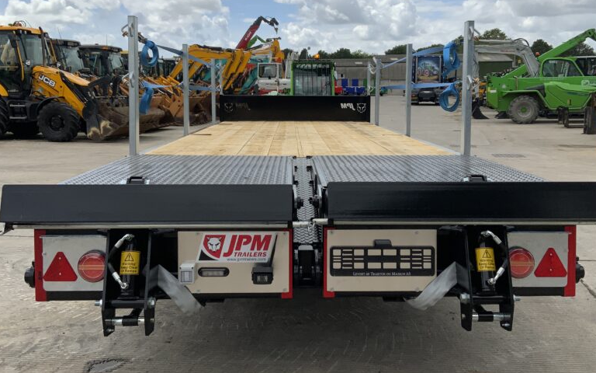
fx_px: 666
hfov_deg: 48.2
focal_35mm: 41
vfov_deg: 31.2
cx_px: 307
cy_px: 152
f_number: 1.8
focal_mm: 3
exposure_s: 1/2667
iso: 16
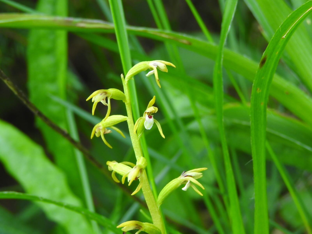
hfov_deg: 18.7
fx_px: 946
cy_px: 117
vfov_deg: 14.1
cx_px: 156
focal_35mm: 105
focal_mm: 18.8
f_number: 4.8
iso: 800
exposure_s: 1/125
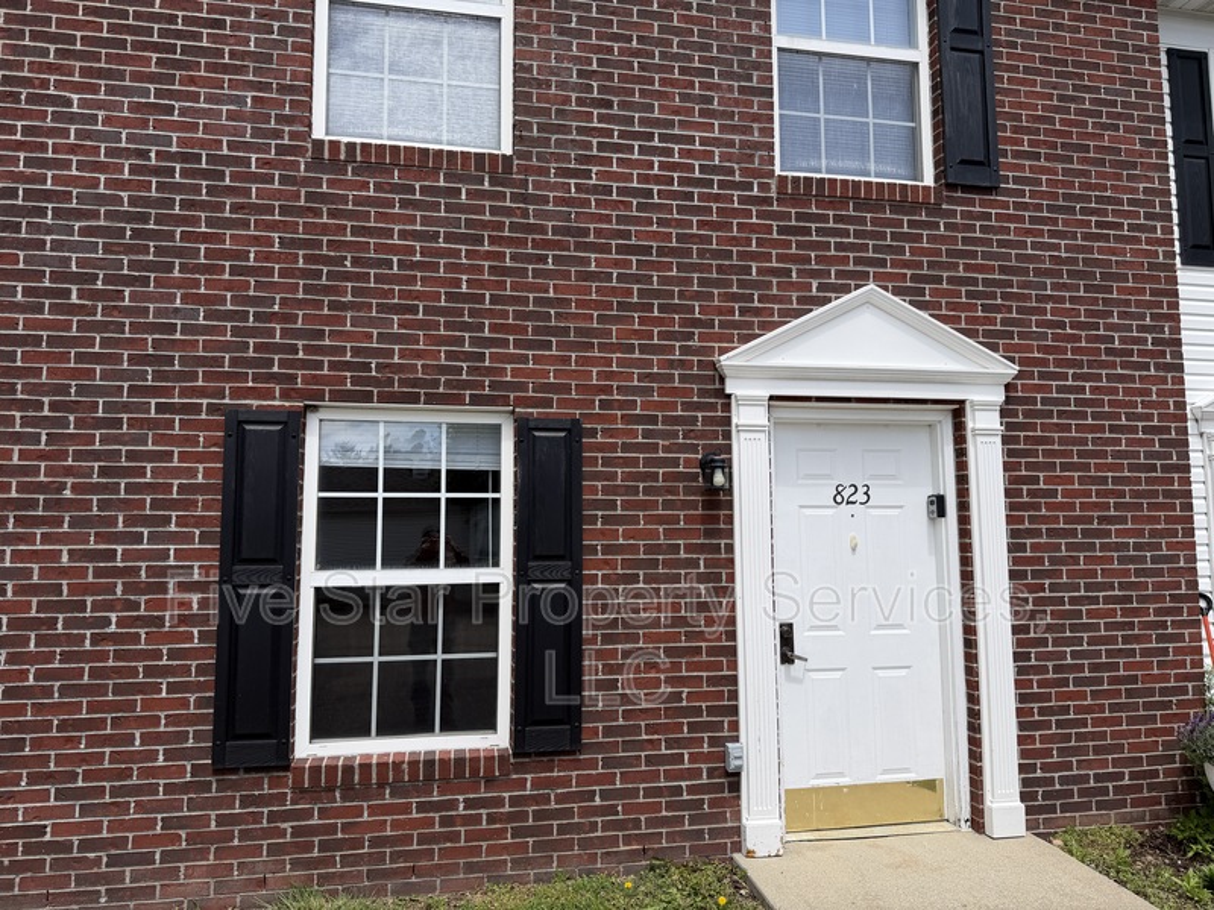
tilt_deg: +5.3
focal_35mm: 24
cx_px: 607
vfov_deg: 56.8
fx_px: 842
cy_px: 455
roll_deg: +0.6
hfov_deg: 71.6
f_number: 1.78
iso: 80
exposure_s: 1/4673
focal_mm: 6.76
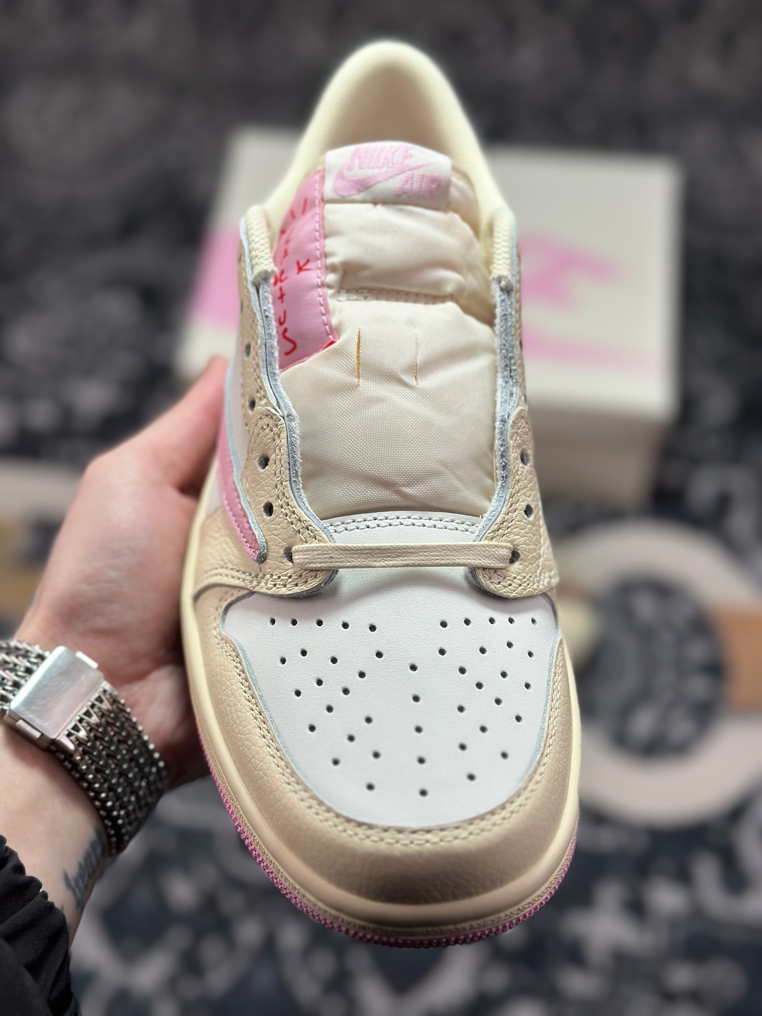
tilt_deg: -55.0
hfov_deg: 30.3
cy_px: 508
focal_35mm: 48
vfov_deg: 39.7
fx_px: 1409
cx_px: 381
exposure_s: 1/1613
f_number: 1.78
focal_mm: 6.86
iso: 80
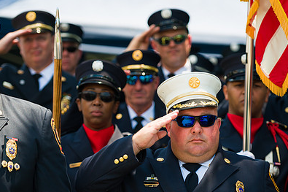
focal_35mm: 179
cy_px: 139
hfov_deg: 11.5
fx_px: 1431
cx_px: 186
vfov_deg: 7.7
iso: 200
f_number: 3.2
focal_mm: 122
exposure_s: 1/1600
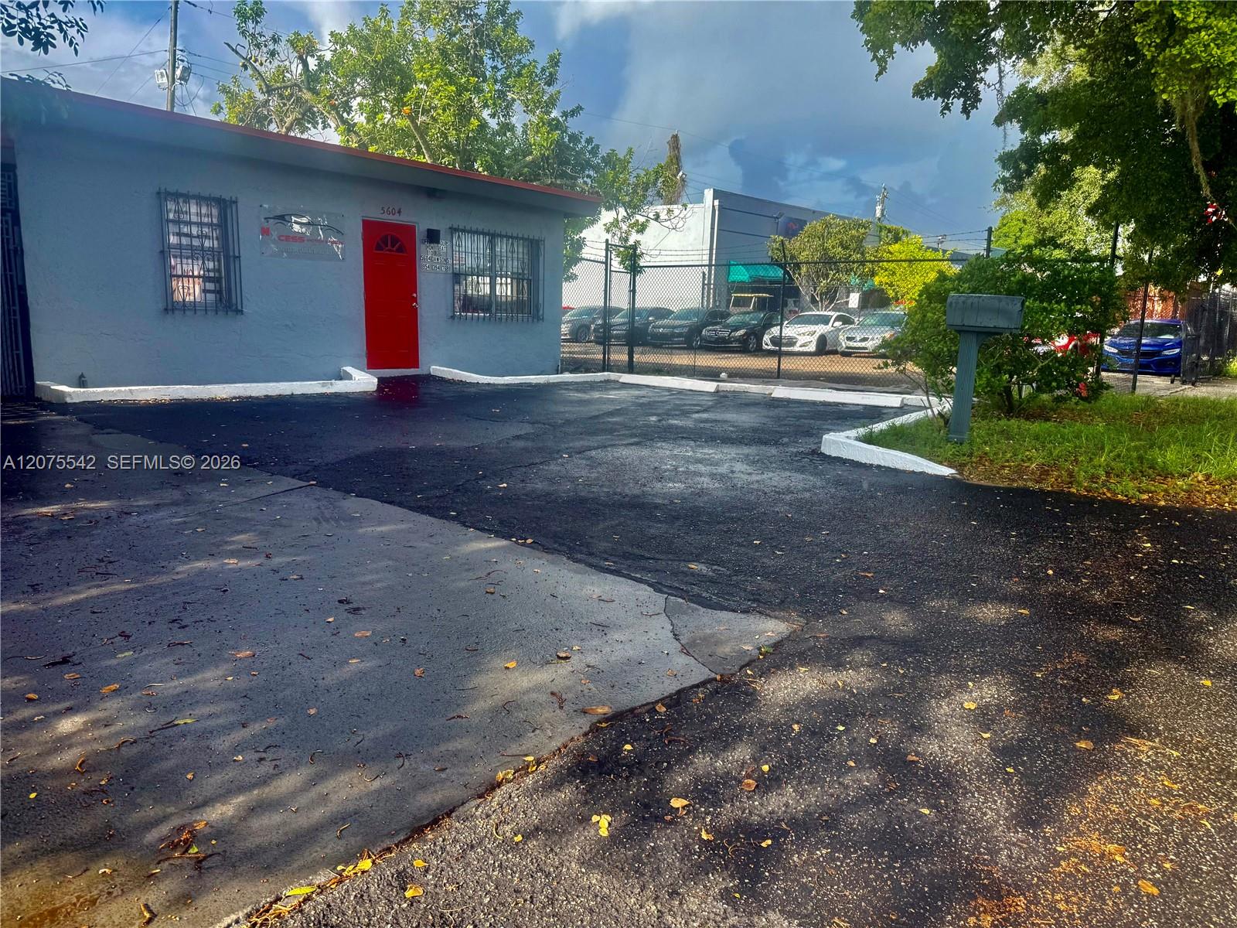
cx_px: 618
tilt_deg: -9.3
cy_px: 464
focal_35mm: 24
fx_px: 858
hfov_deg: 71.6
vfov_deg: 56.8
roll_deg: -1.0
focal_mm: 6.76
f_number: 1.78
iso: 100
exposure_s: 1/1464
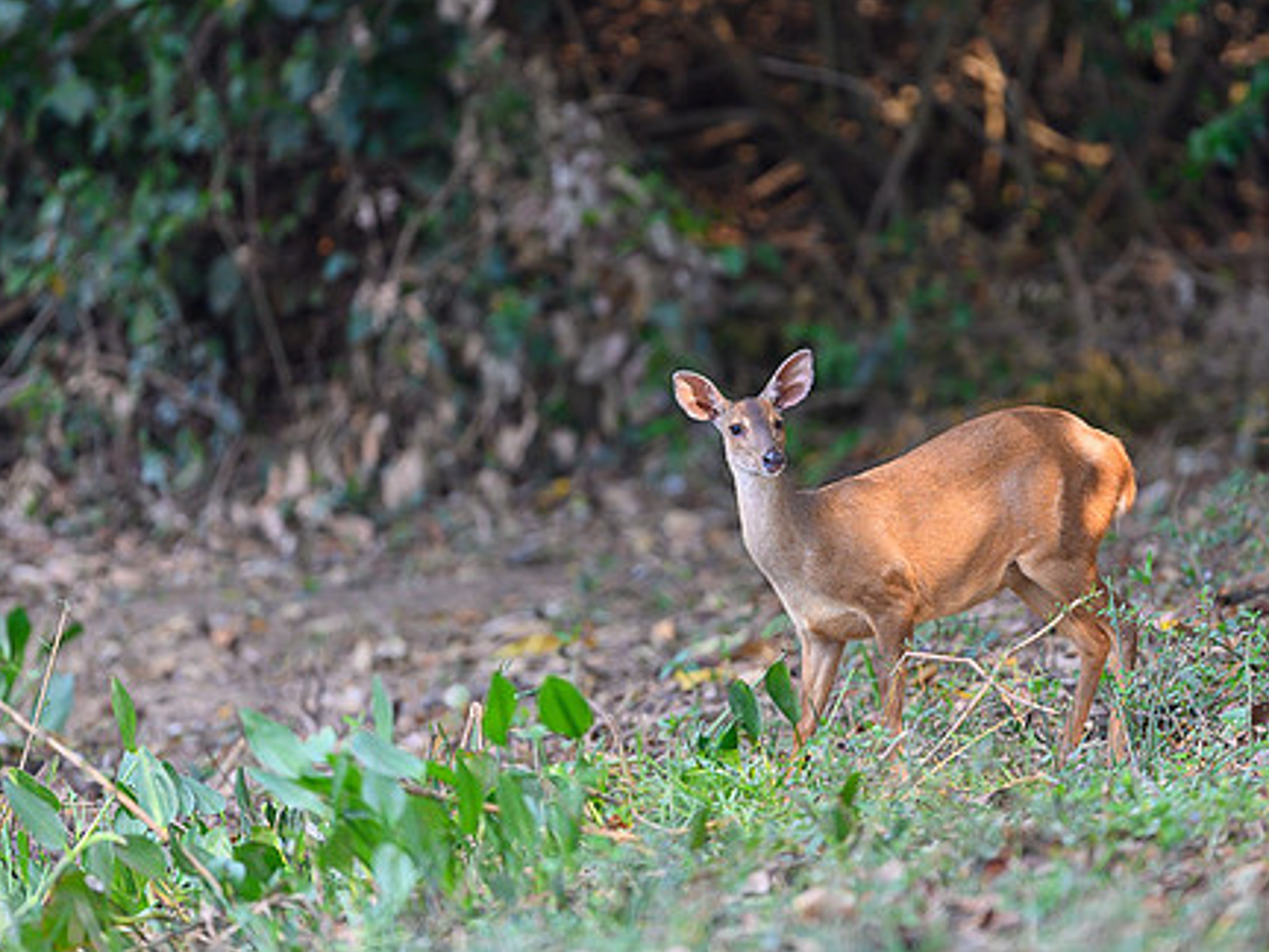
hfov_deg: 2.8
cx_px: 730
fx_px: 25991
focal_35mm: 709
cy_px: 374
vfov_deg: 2.1
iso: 800
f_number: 4
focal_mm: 500
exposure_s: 1/500
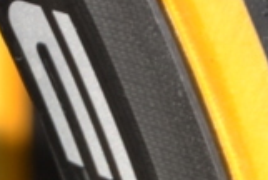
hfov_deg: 3.1
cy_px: 529
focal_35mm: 666
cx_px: 385
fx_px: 4967
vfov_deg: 2.1
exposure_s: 1/200
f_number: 8
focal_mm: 70
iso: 100
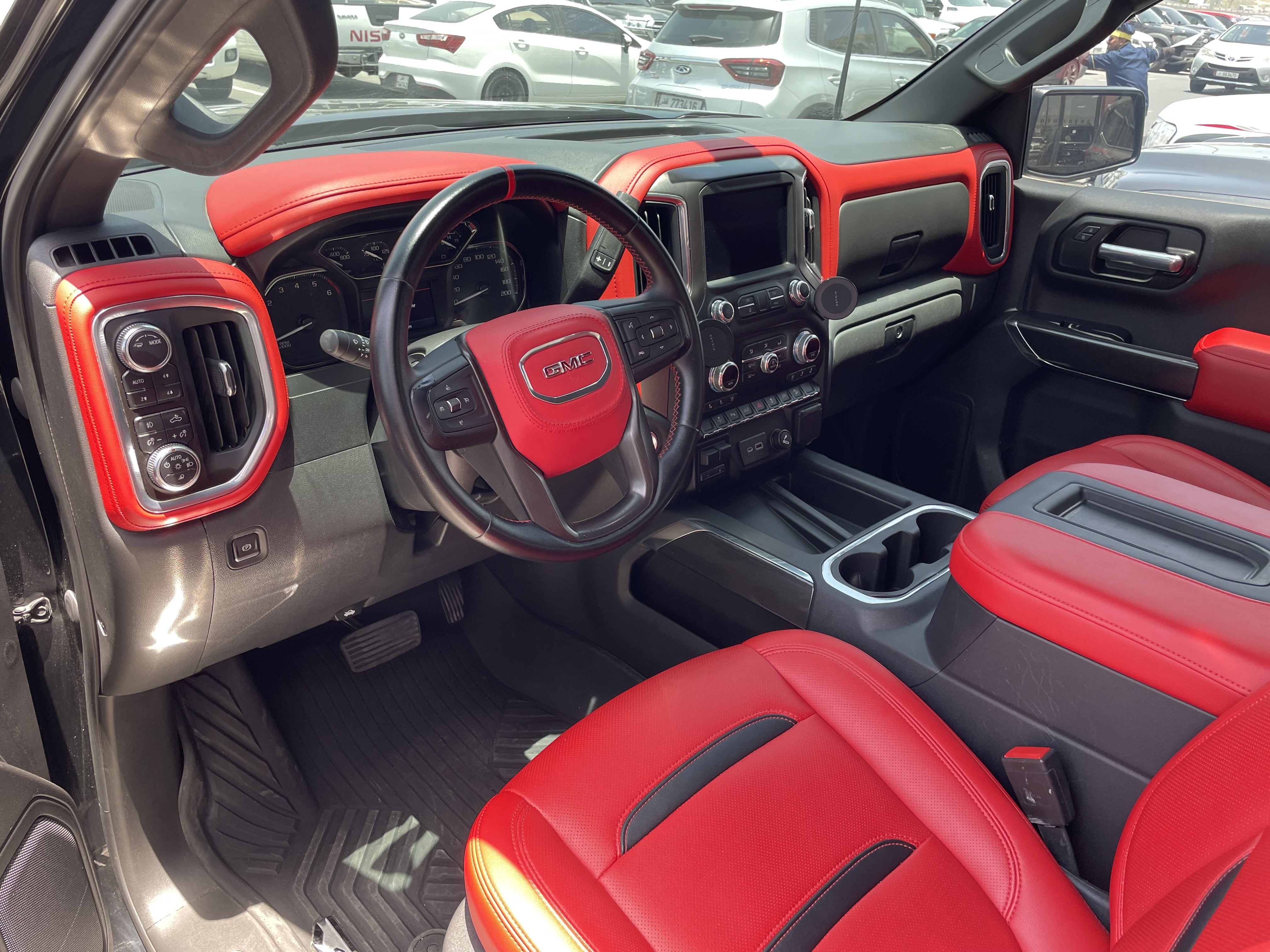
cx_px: 635
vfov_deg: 53.1
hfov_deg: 67.3
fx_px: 954
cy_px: 476
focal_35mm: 26
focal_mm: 4.2
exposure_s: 1/121
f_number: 1.6
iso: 50
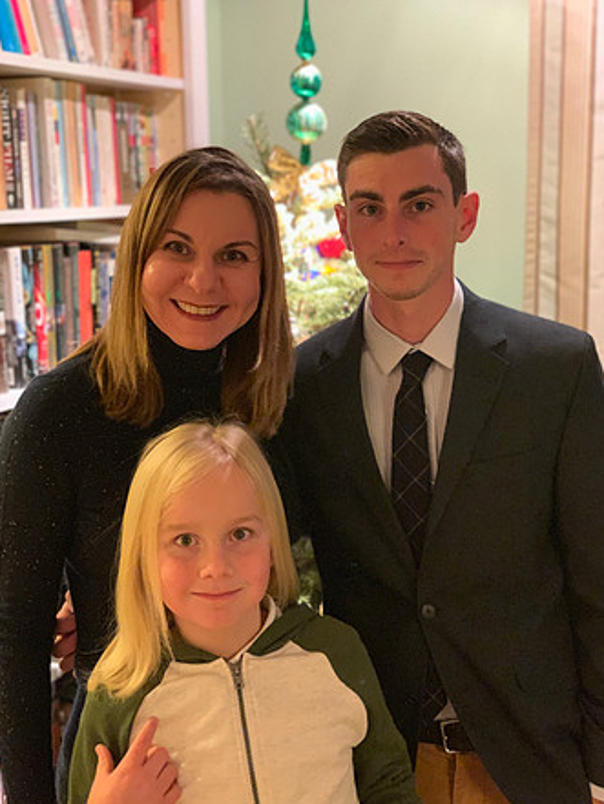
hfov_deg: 27.5
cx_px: 304
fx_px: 1232
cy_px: 403
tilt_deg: -9.8
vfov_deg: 36.2
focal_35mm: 53
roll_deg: +0.8
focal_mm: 6
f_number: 2.4
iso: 640
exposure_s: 1/30
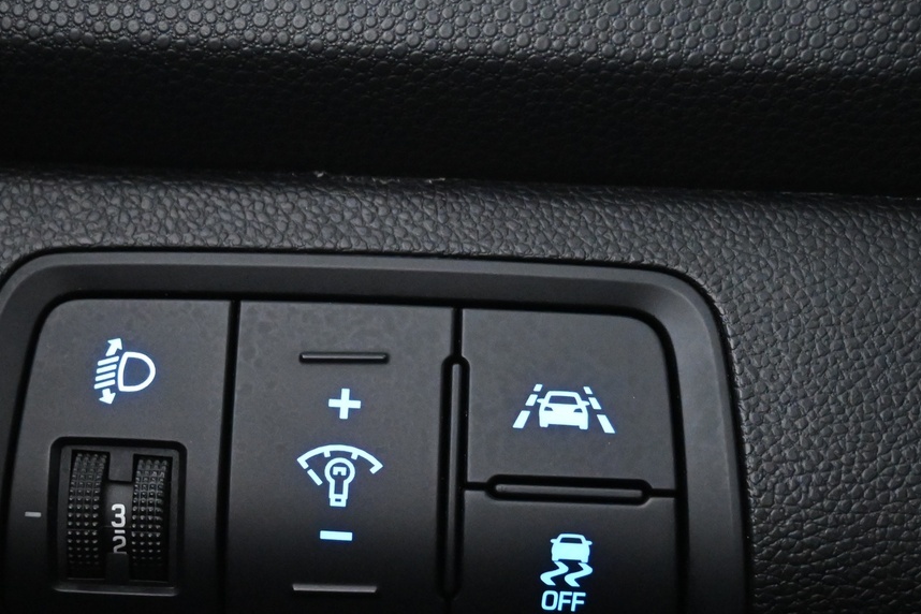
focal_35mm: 69
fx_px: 1776
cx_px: 389
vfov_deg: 19.5
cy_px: 447
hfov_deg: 29.0
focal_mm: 24.5
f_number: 4.2
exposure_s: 1/40
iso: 5000
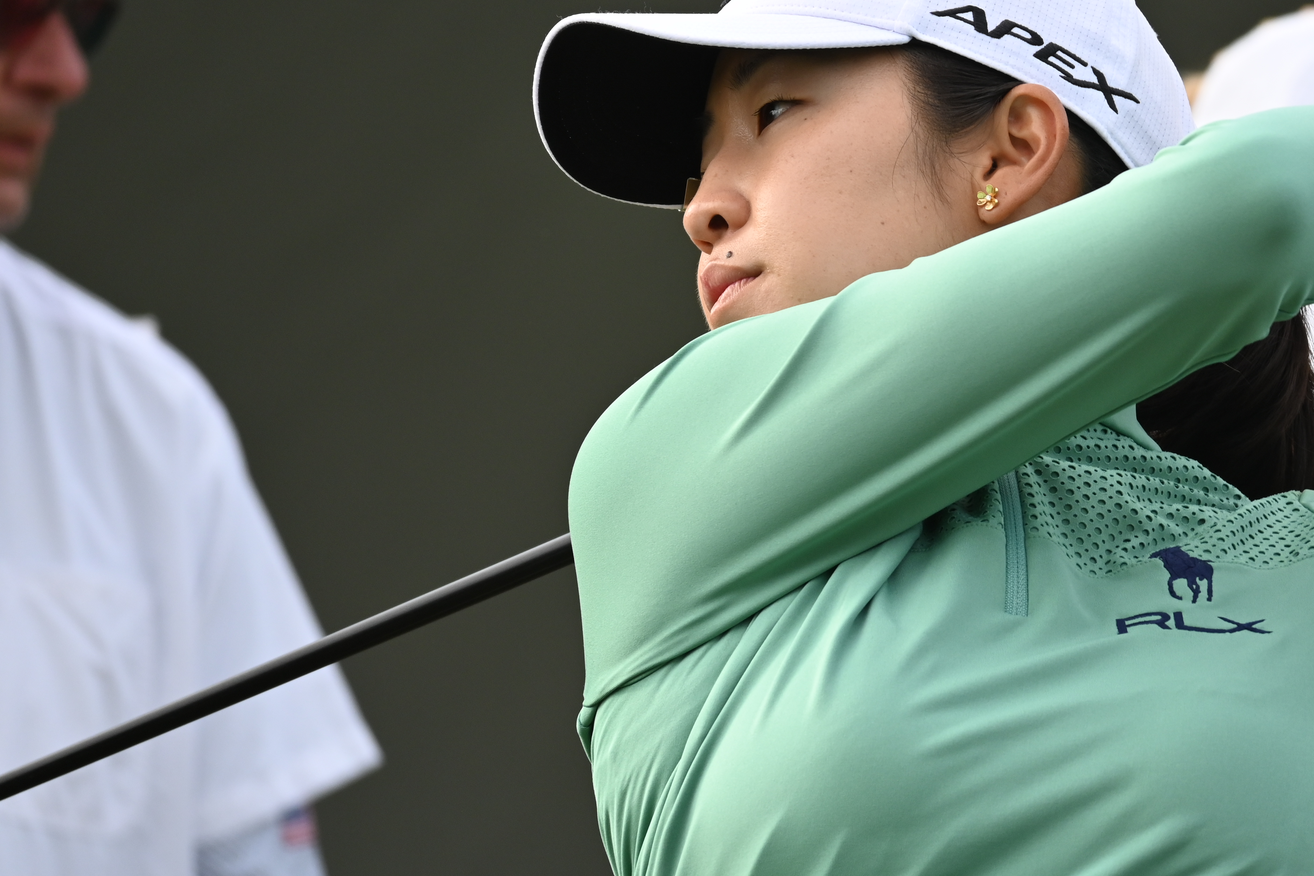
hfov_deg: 3.7
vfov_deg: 2.5
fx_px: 20438
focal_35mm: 560
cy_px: 326
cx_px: 911
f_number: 6.3
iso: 320
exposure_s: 1/400
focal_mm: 250
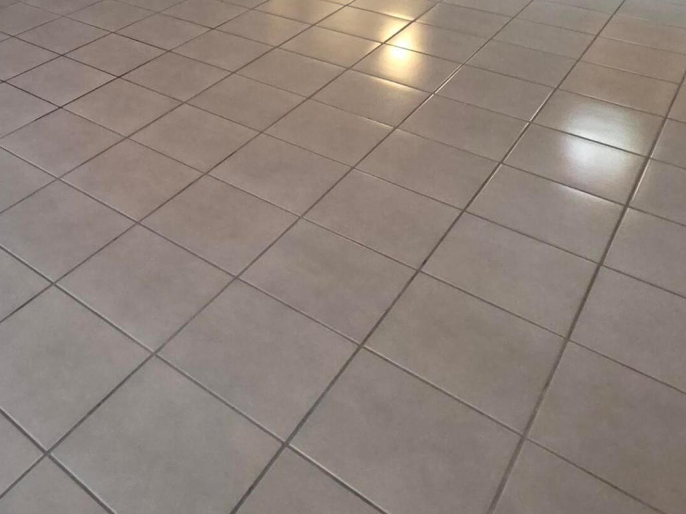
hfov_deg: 46.8
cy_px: -117
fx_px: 713
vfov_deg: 32.2
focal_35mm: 36
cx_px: 80
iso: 200
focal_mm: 2.2
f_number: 1.9
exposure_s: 1/60
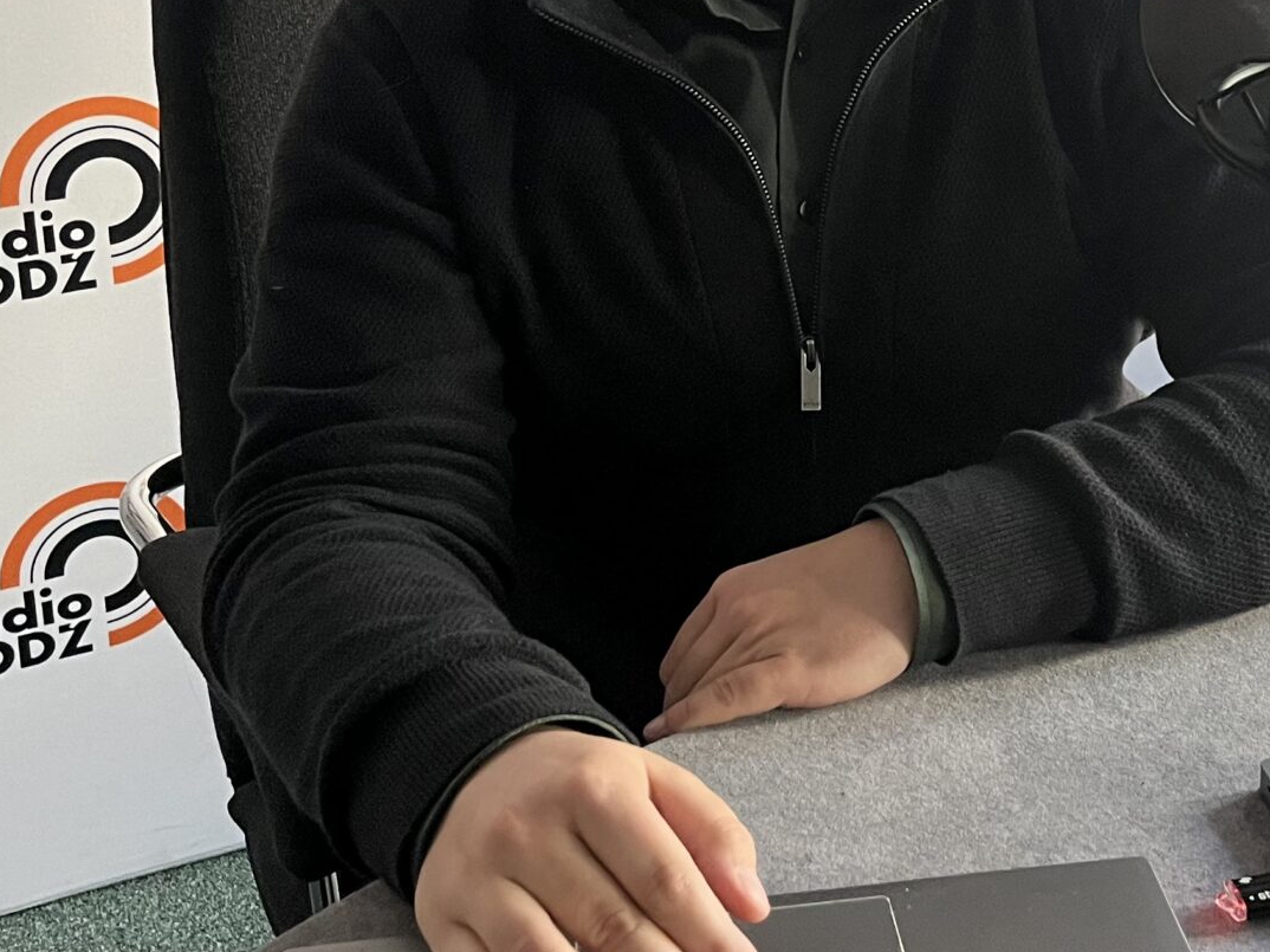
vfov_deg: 23.2
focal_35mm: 62
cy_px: 160
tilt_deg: -18.0
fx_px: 2274
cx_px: 1034
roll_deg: -1.2
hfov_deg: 30.4
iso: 125
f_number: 1.6
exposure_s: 1/67
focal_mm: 5.1
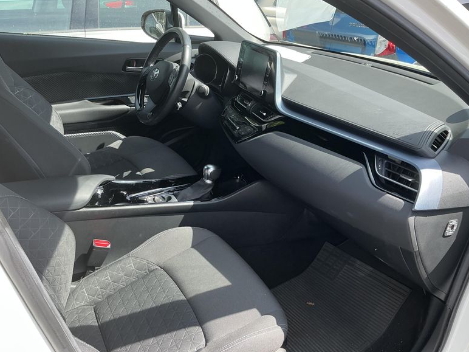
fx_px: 393
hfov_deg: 61.6
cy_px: 181
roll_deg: -5.1
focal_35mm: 29
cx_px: 242
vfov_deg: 48.2
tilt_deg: -23.9
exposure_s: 1/232
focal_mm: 3
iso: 25
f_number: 1.8
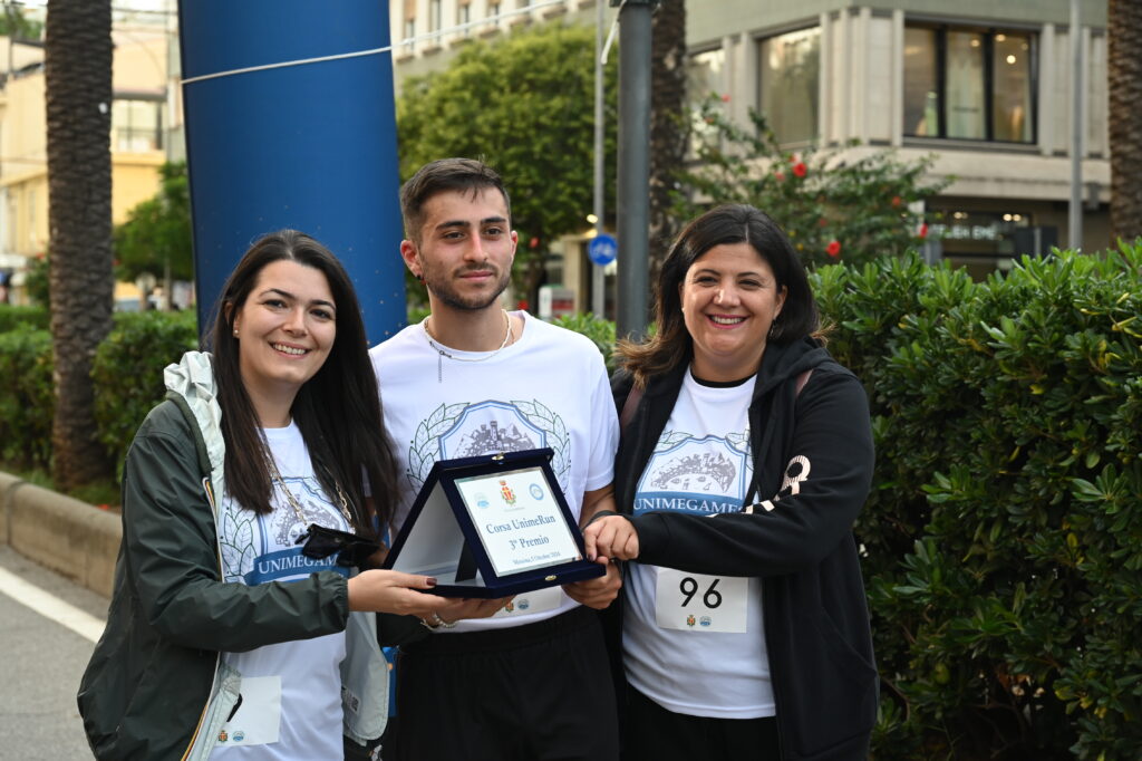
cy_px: 380
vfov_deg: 19.2
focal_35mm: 71
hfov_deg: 28.5
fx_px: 2251
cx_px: 571
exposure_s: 1/250
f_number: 6.3
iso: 400
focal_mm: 71
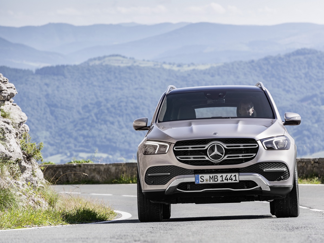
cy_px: 122
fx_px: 1881
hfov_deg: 9.8
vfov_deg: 7.4
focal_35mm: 201
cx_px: 182
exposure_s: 1/250
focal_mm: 185
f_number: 8
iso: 100
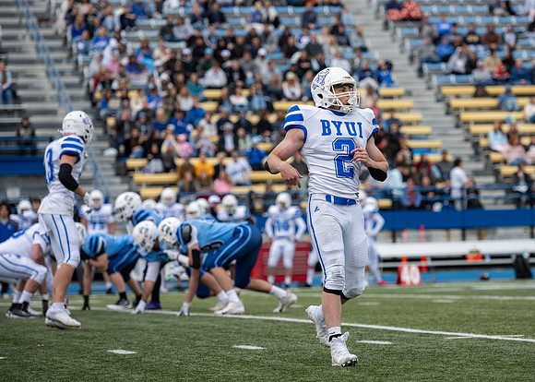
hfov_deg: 10.9
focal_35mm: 184
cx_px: 335
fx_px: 2795
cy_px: 173
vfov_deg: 7.8
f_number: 2.8
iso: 125
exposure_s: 1/1000
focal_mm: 150
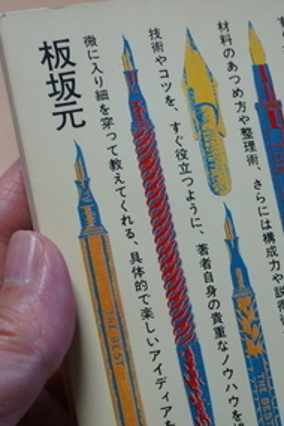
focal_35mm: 82
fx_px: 970
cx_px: 264
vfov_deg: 24.1
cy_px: 386
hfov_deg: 16.4
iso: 320
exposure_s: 1/60
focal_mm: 26
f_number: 4.5
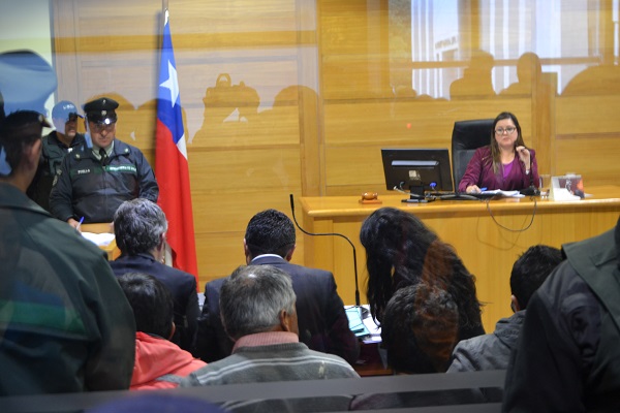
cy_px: 206
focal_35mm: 54
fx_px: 930
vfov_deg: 25.1
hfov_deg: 36.9
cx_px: 310
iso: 560
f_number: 5
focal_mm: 36
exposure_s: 1/15
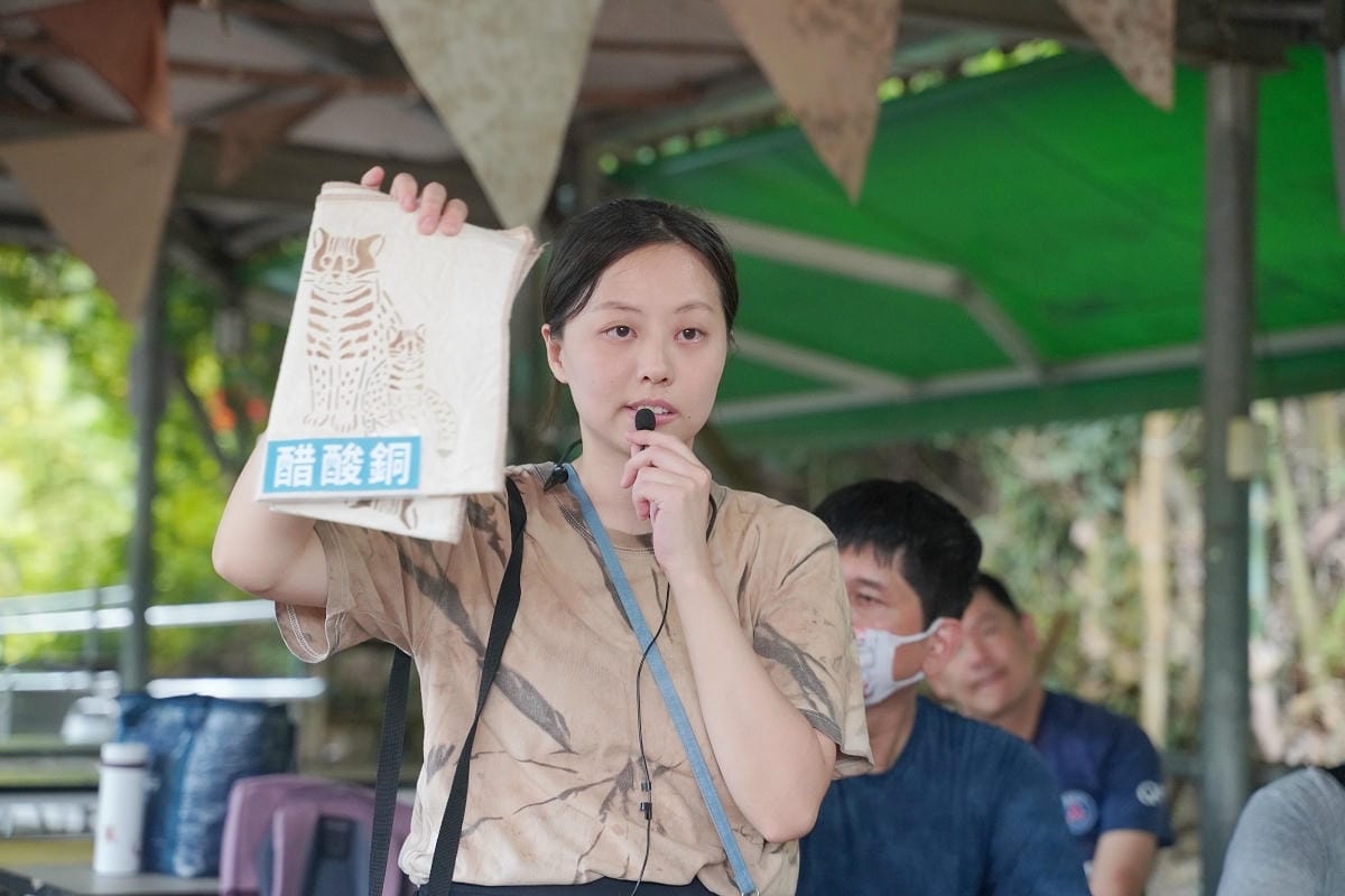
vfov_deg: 18.2
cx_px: 672
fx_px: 2802
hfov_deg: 27.0
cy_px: 448
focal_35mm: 75
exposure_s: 1/160
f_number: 4
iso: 3200
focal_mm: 75
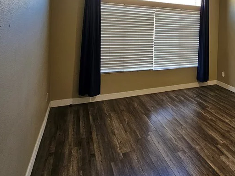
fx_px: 177
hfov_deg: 62.2
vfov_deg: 49.5
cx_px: 185
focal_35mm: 26
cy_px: 32
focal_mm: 2.2
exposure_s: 1/60
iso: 100
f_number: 2.2
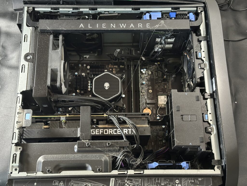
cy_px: 93
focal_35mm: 48
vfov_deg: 30.3
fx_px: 343
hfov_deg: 39.7
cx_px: 124
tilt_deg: -69.1
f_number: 1.78
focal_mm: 6.86
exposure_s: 1/25
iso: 500
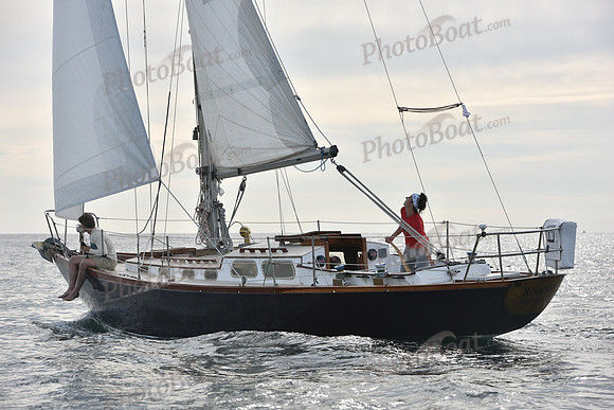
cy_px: 205
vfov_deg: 11.8
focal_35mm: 116
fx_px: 1979
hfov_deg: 17.6
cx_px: 307
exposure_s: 1/1000
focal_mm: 116
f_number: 7.1
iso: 320
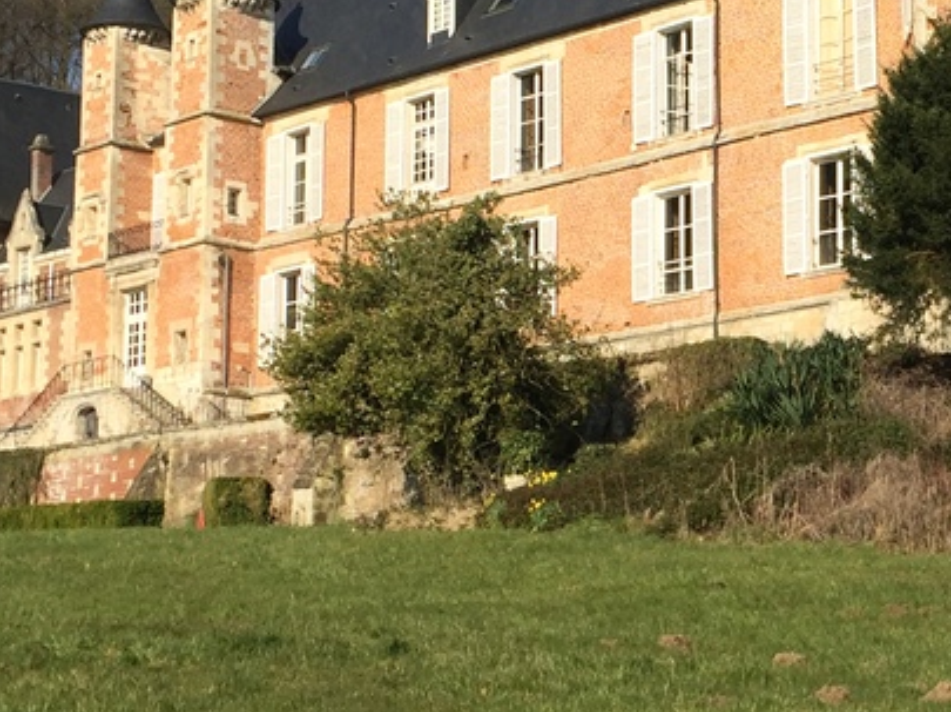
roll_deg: +1.3
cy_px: 378
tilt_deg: +8.1
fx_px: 2361
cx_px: 857
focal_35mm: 86
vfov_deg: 17.1
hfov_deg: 22.2
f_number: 2.2
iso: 32
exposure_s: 1/1883
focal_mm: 4.15
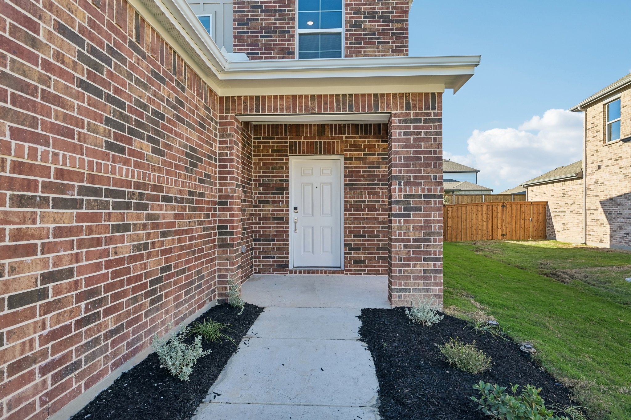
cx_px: 316
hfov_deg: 85.4
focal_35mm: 20
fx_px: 342
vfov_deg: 63.2
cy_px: 210
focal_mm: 19.5
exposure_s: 1/250
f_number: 8
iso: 400
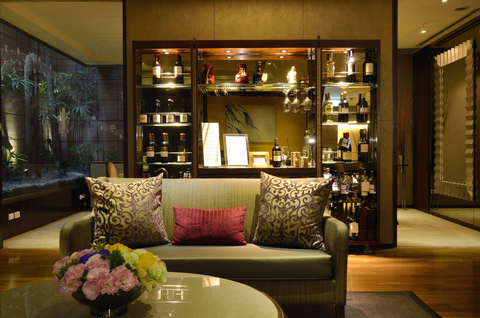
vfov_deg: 36.7
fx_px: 479
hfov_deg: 53.2
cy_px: 159
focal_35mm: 36
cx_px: 240
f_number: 13
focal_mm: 24
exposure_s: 8
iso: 100
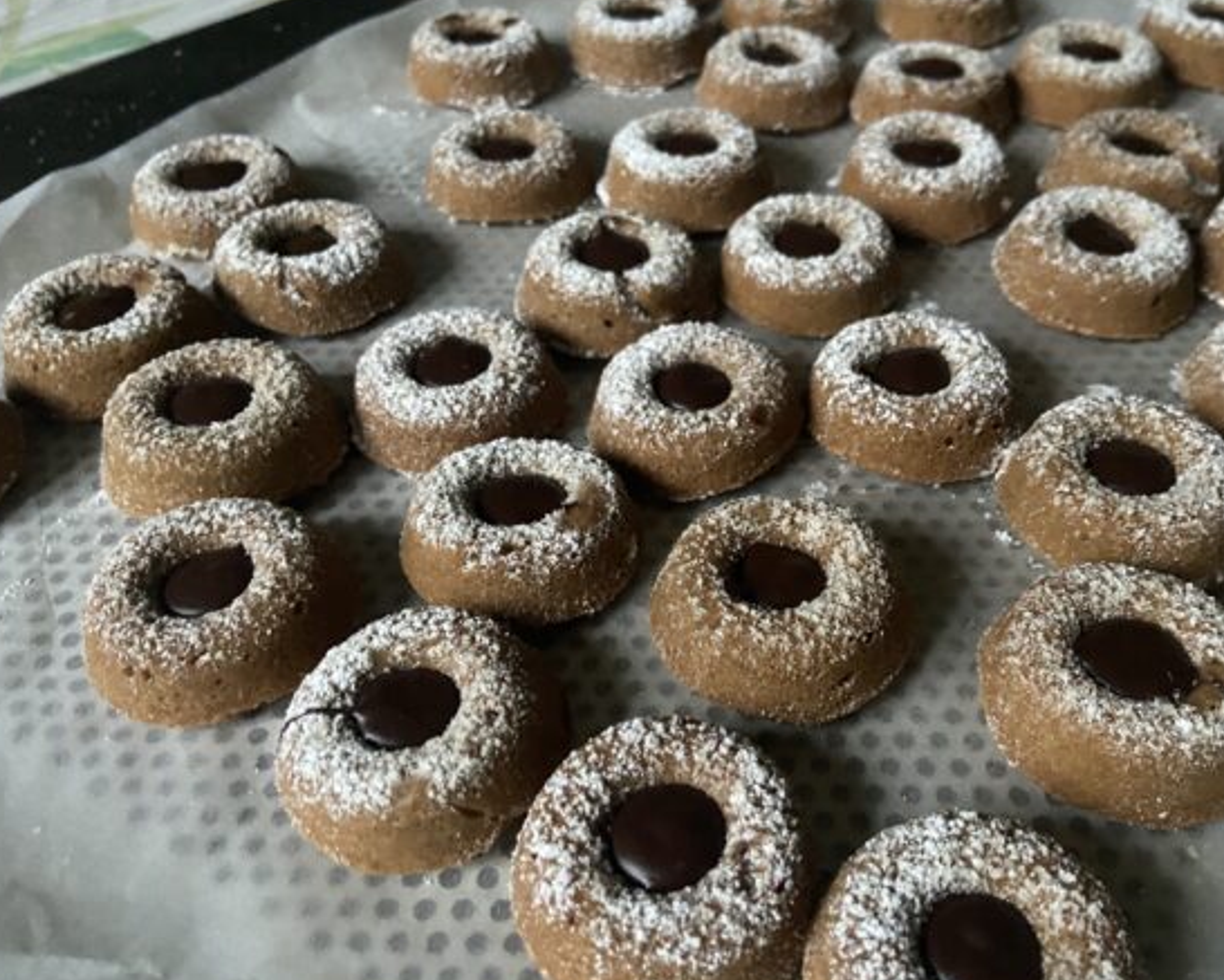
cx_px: 716
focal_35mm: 31
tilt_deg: -45.0
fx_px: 1123
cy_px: 493
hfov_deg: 56.9
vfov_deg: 47.1
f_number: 1.8
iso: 800
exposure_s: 1/30
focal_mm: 4.25
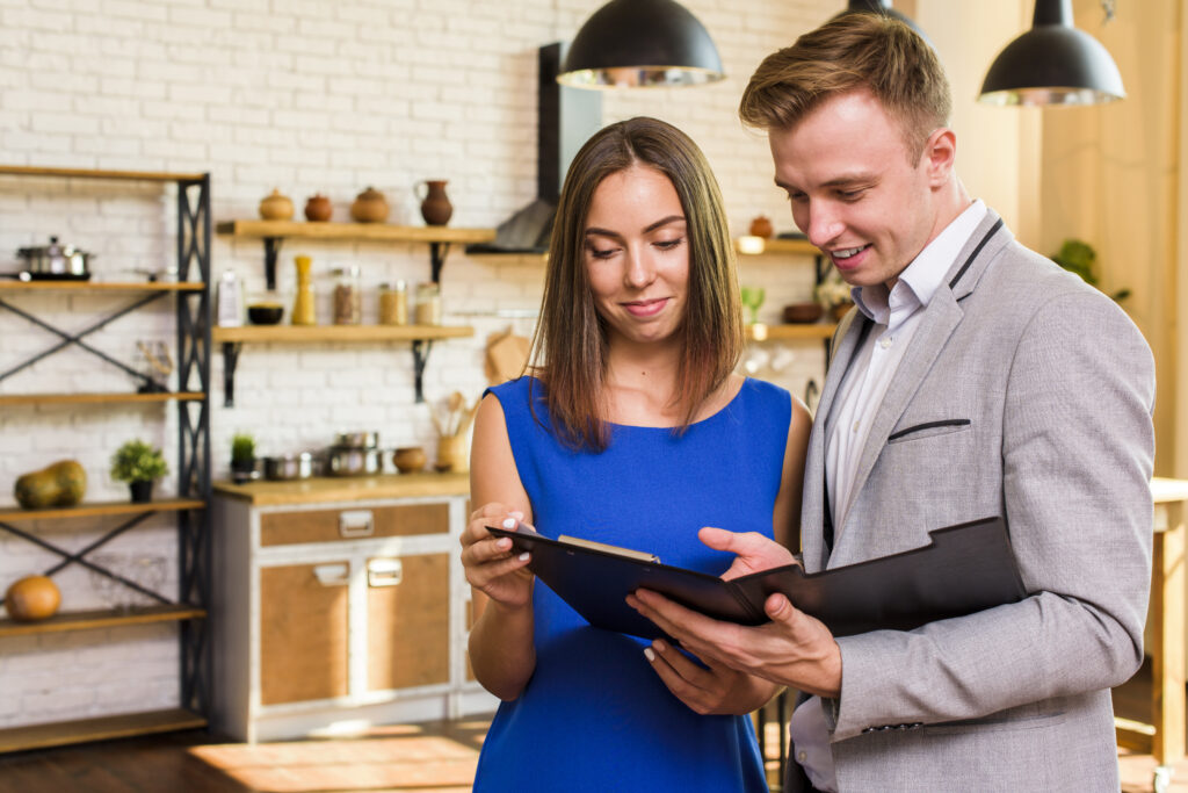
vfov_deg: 27.0
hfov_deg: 39.6
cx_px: 594
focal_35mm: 50
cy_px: 396
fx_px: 1650
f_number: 5
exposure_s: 1/160
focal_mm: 50
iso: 320
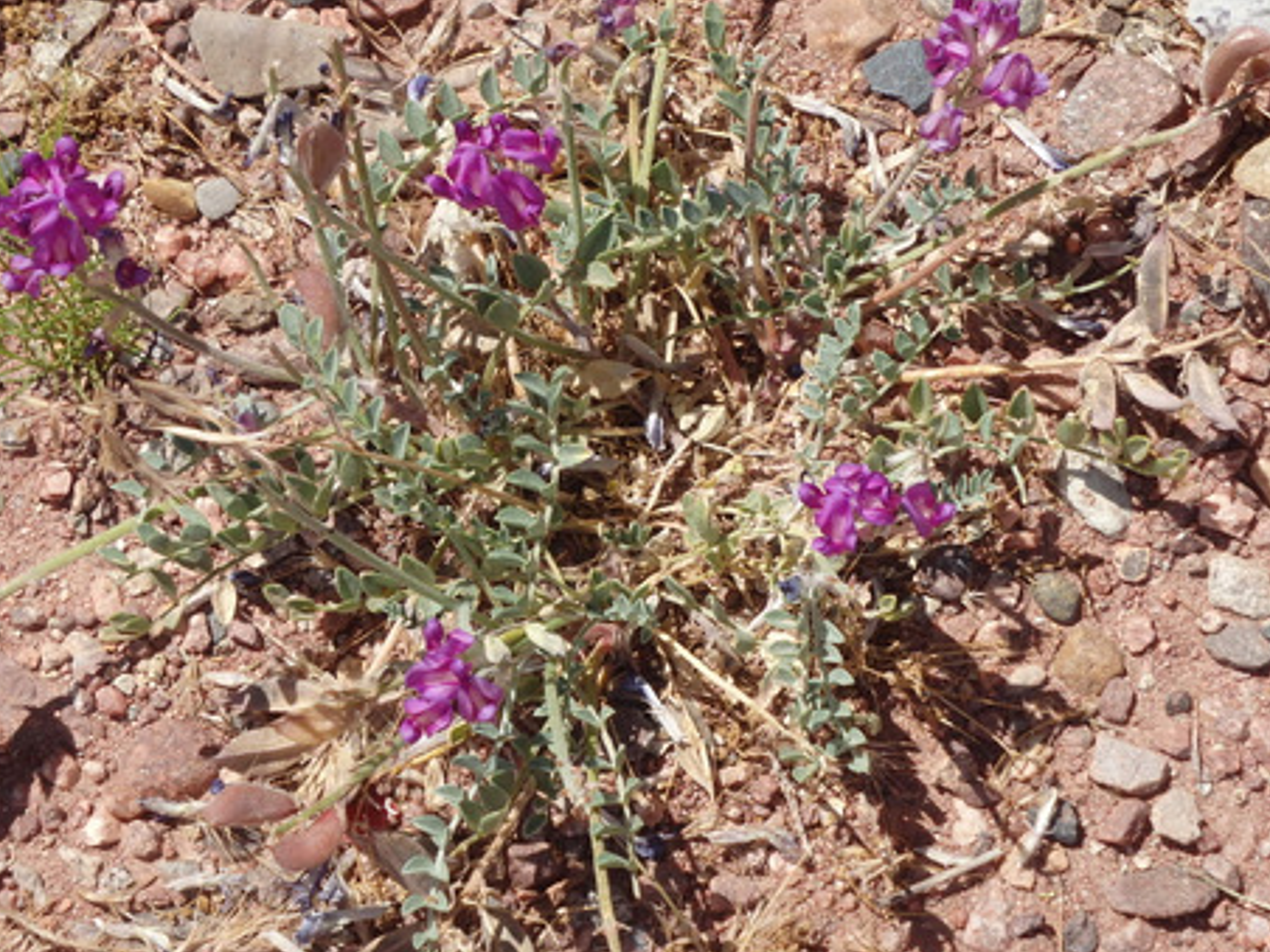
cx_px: 613
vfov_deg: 9.6
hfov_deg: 12.7
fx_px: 5687
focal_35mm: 155
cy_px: 496
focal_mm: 25
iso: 125
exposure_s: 1/400
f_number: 5.9
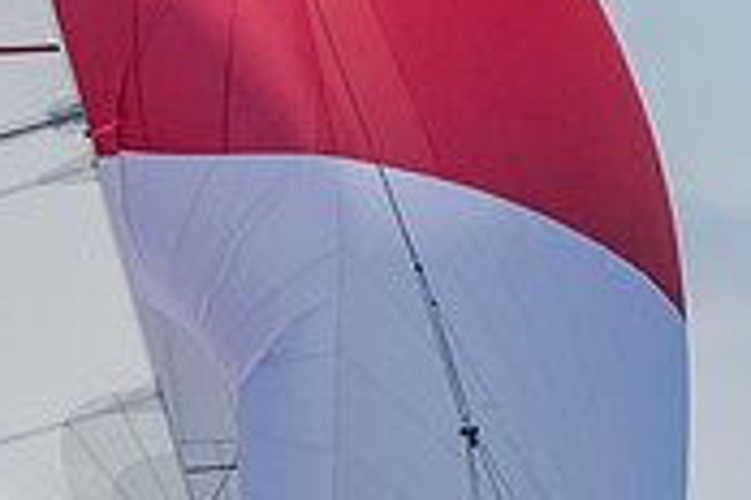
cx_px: -363
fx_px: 12933
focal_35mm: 620
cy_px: 711
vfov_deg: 2.2
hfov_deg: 3.3
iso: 640
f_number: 14
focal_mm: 116
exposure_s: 1/1250
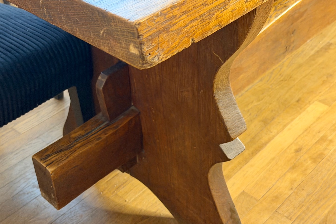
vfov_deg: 26.5
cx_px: 171
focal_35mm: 51
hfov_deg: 38.9
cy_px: 98
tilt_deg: -36.6
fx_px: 476
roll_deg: +1.7
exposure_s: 1/33
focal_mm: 6.76
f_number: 1.78
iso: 500
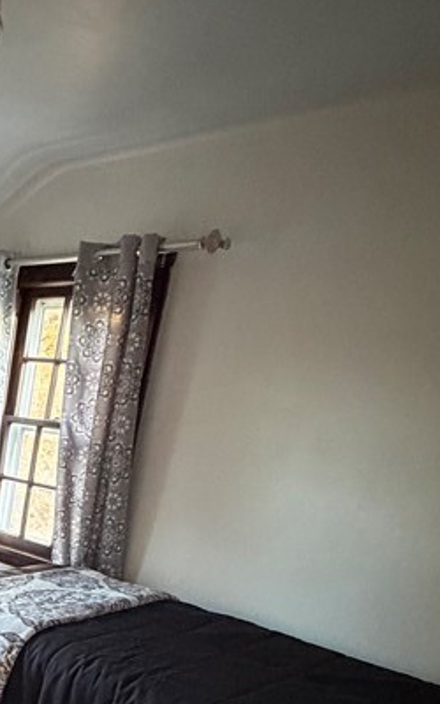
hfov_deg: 27.7
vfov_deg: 46.8
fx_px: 729
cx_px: -137
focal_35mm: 38
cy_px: 625
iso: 1000
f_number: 2.2
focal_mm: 2.22
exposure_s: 1/40
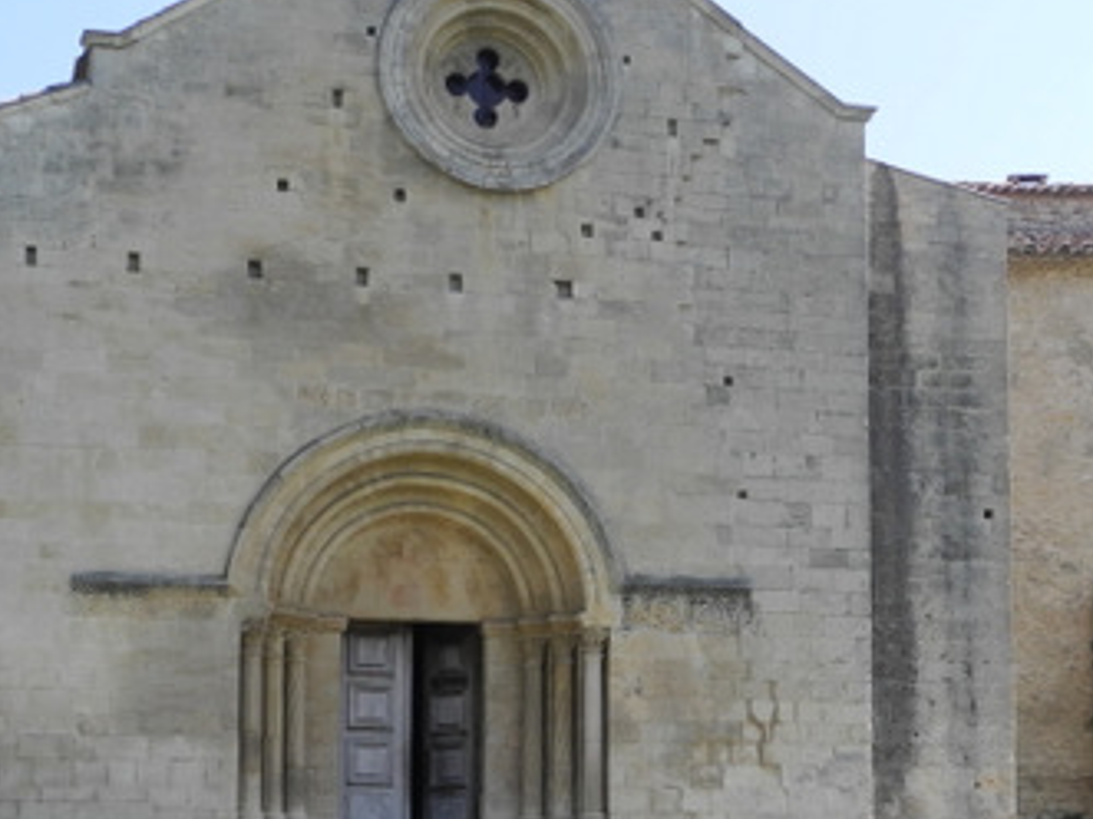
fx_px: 3125
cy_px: 545
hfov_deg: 19.6
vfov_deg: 14.9
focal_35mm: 99
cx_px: 888
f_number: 3.2
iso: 100
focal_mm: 8.8
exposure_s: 1/800
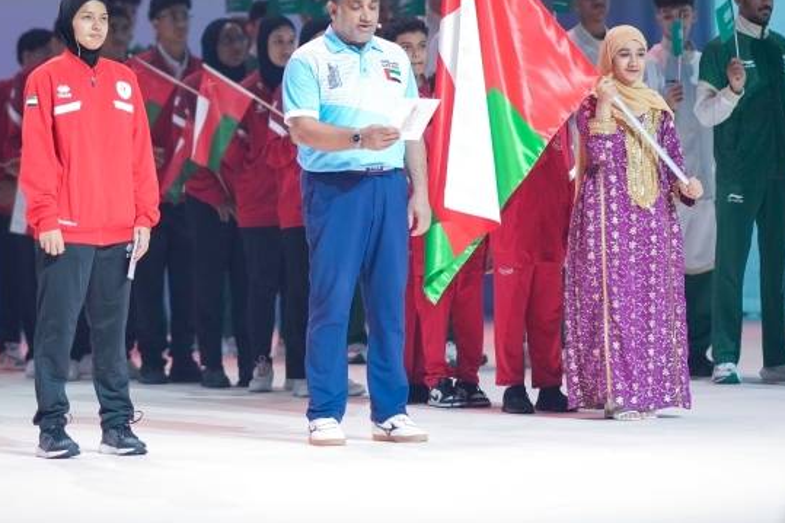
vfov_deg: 6.8
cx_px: 127
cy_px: 56
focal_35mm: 202
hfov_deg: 10.2
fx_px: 4403
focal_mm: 85
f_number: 1.4
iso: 800
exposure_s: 1/400
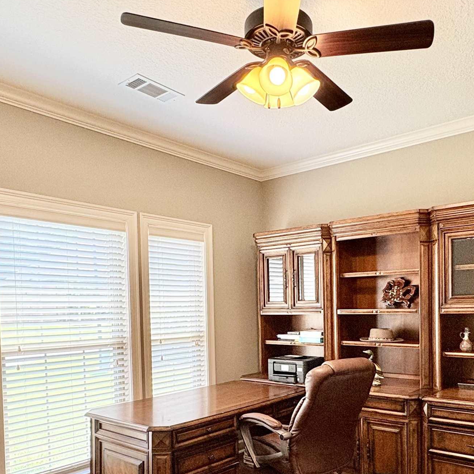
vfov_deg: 54.2
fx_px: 449
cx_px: 281
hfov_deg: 55.3
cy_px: 324
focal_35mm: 29
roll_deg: +2.0
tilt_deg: -0.8
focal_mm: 2.22
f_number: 2.2
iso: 250
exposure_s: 1/120
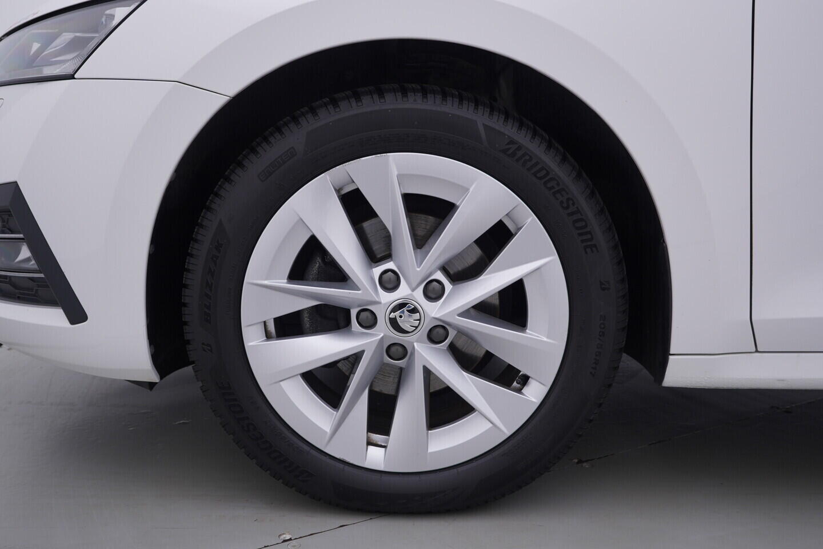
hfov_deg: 53.1
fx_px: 823
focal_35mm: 36
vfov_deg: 36.9
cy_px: 274
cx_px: 412
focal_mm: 24
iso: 125
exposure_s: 1/80
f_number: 4.5
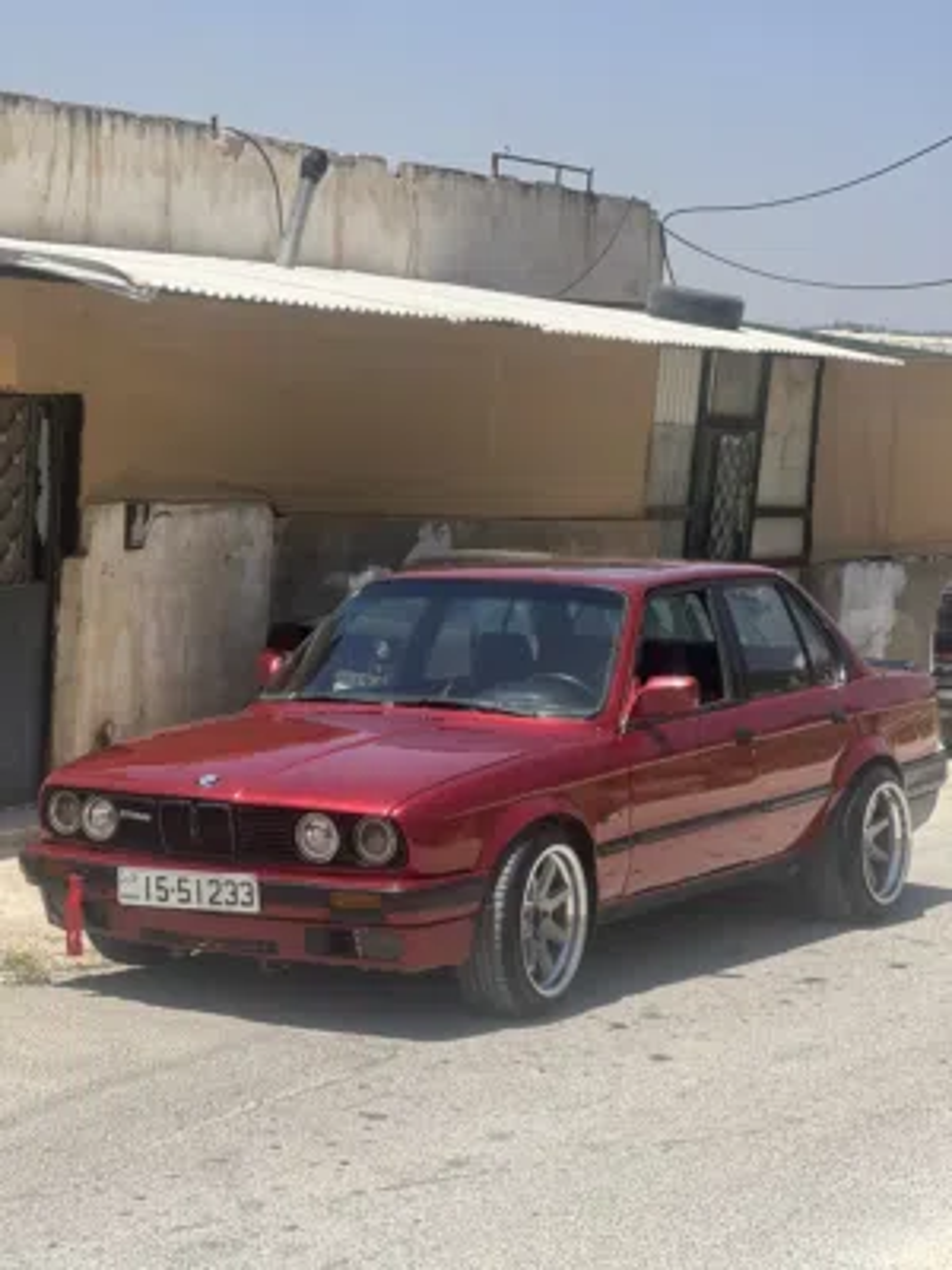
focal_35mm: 77
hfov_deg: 19.1
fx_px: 2824
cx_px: 476
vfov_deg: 25.3
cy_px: 635
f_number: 2.8
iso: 32
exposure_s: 1/881
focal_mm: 9
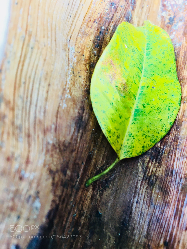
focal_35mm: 29
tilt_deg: -66.5
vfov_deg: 61.7
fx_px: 209
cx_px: 94
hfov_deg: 48.2
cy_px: 124
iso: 50
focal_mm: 4.15
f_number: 2.2
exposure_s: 1/33
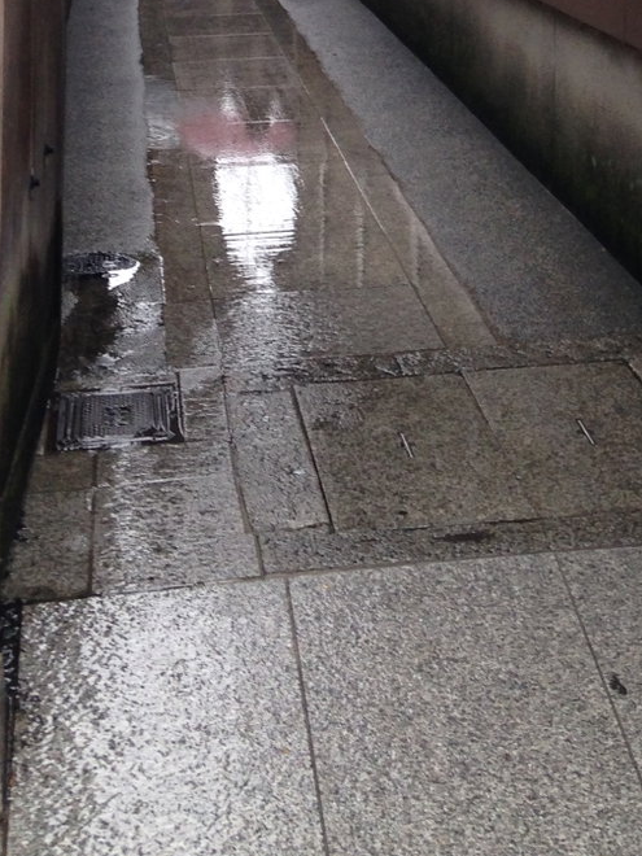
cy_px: -172
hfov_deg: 18.2
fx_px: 1978
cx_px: 528
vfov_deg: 22.5
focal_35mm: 80
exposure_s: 1/120
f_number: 2.4
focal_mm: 4.12
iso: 100
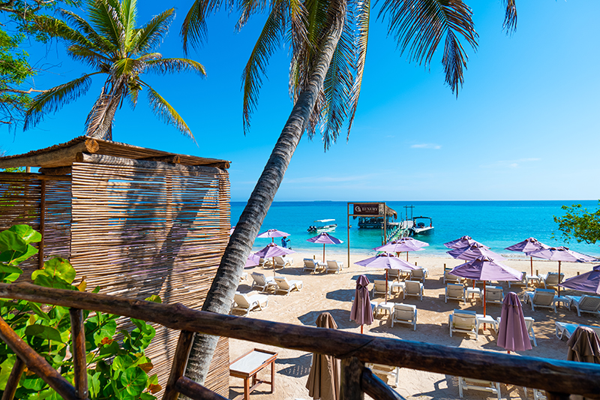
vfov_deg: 61.9
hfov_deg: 84.0
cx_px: 300
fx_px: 333
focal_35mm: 20
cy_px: 200
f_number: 4.5
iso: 640
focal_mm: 20
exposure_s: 1/800
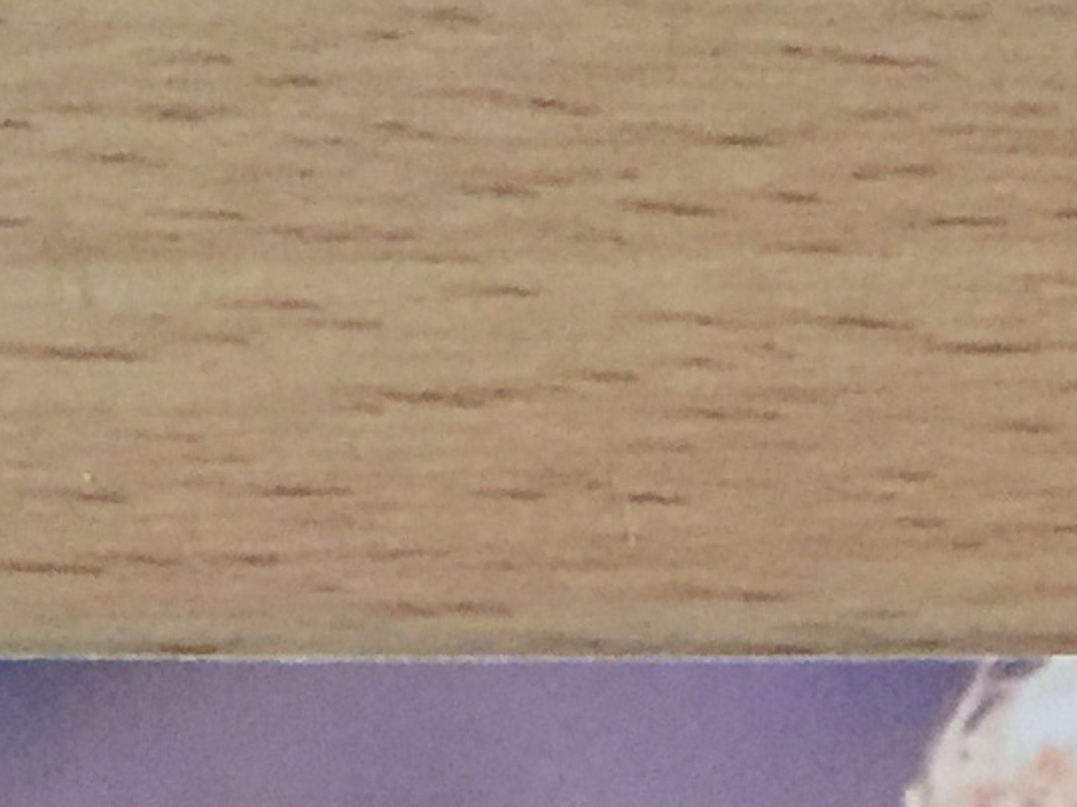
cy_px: 2016
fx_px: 5506
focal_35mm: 177
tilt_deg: -11.8
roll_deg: -0.4
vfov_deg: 7.7
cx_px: 1188
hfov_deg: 11.0
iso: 100
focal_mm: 4.15
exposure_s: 1/10
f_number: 2.2
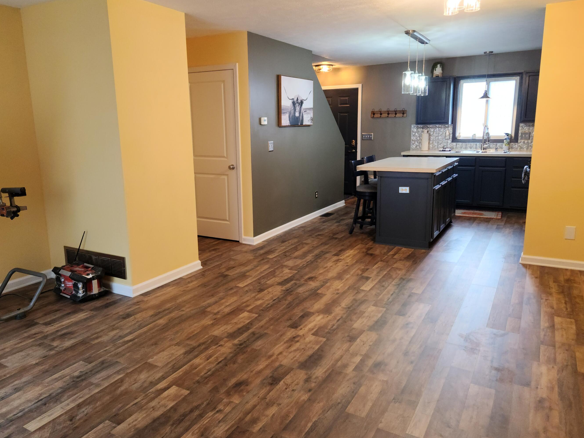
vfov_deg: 53.0
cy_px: 212
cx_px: 280
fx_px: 439
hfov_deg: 67.3
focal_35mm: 26
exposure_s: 1/60
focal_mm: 5.4
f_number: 1.8
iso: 160
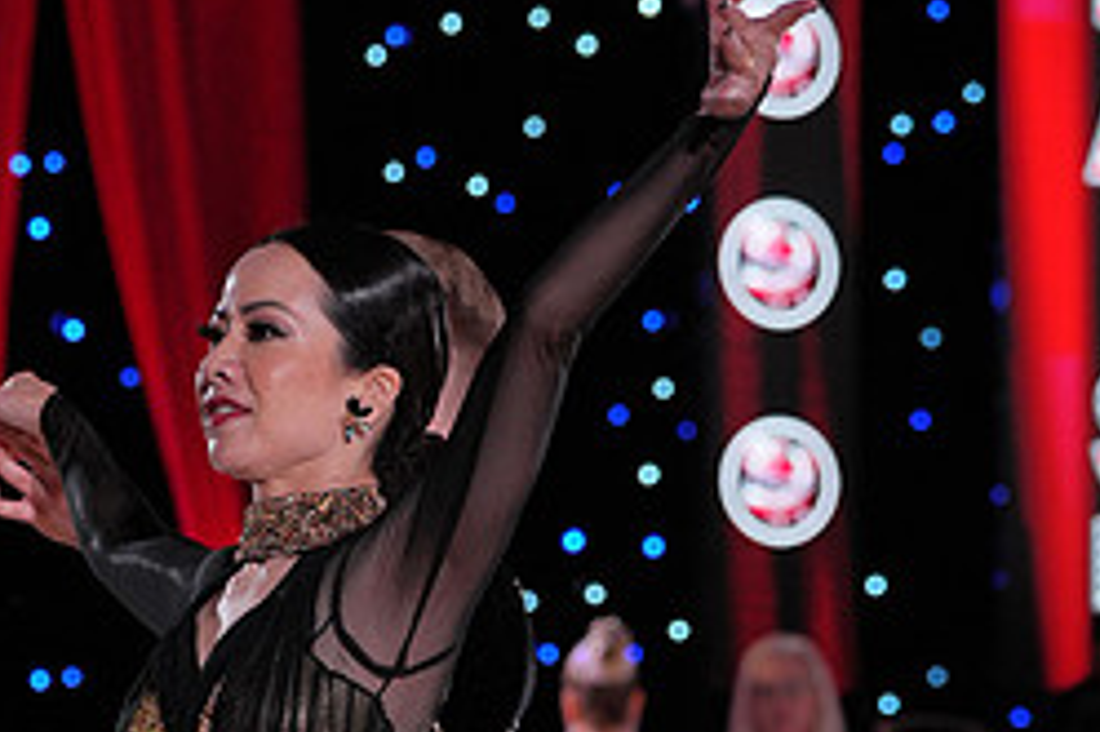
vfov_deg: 6.4
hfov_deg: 9.7
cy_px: 1096
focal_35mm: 213
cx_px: 282
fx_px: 6504
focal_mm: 91
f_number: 4
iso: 1600
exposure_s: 1/500
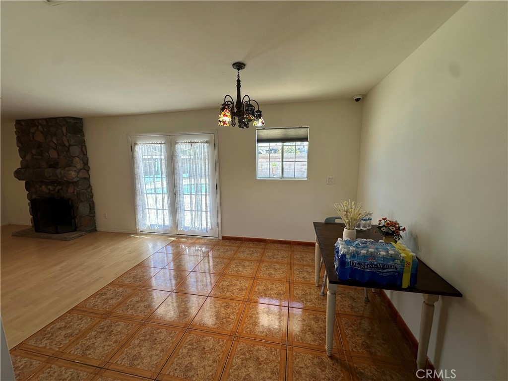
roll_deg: +0.4
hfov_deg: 102.1
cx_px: 254
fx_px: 205
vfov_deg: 85.7
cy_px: 190
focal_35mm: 14
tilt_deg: -7.7
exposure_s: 1/120
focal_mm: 2.22
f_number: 2.2
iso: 40
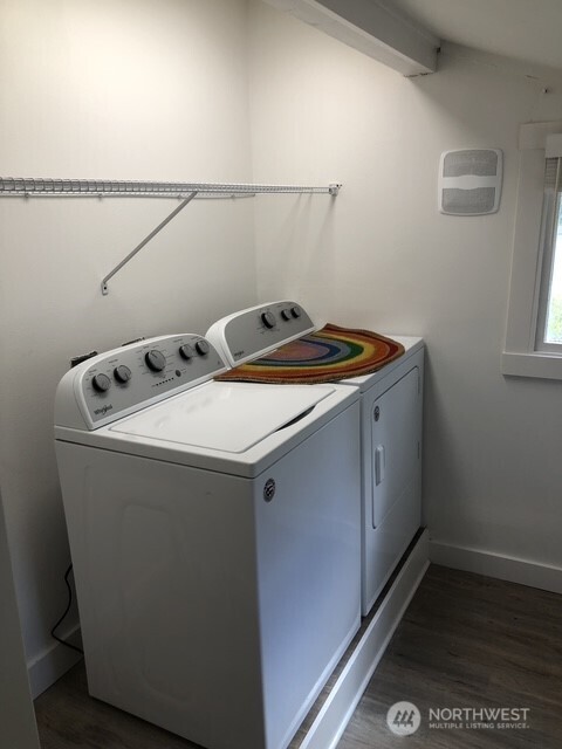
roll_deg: +3.7
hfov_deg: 49.7
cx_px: 281
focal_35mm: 28
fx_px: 606
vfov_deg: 63.4
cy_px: 374
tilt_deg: -9.4
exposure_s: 1/120
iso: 32
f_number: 1.8
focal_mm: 3.99
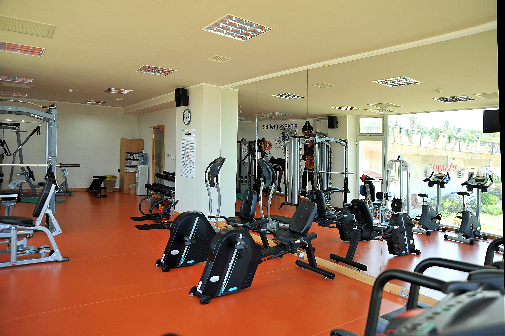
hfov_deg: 73.8
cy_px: 168
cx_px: 252
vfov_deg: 53.1
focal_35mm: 24
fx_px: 336
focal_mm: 24
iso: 200
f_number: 4
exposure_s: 1/60
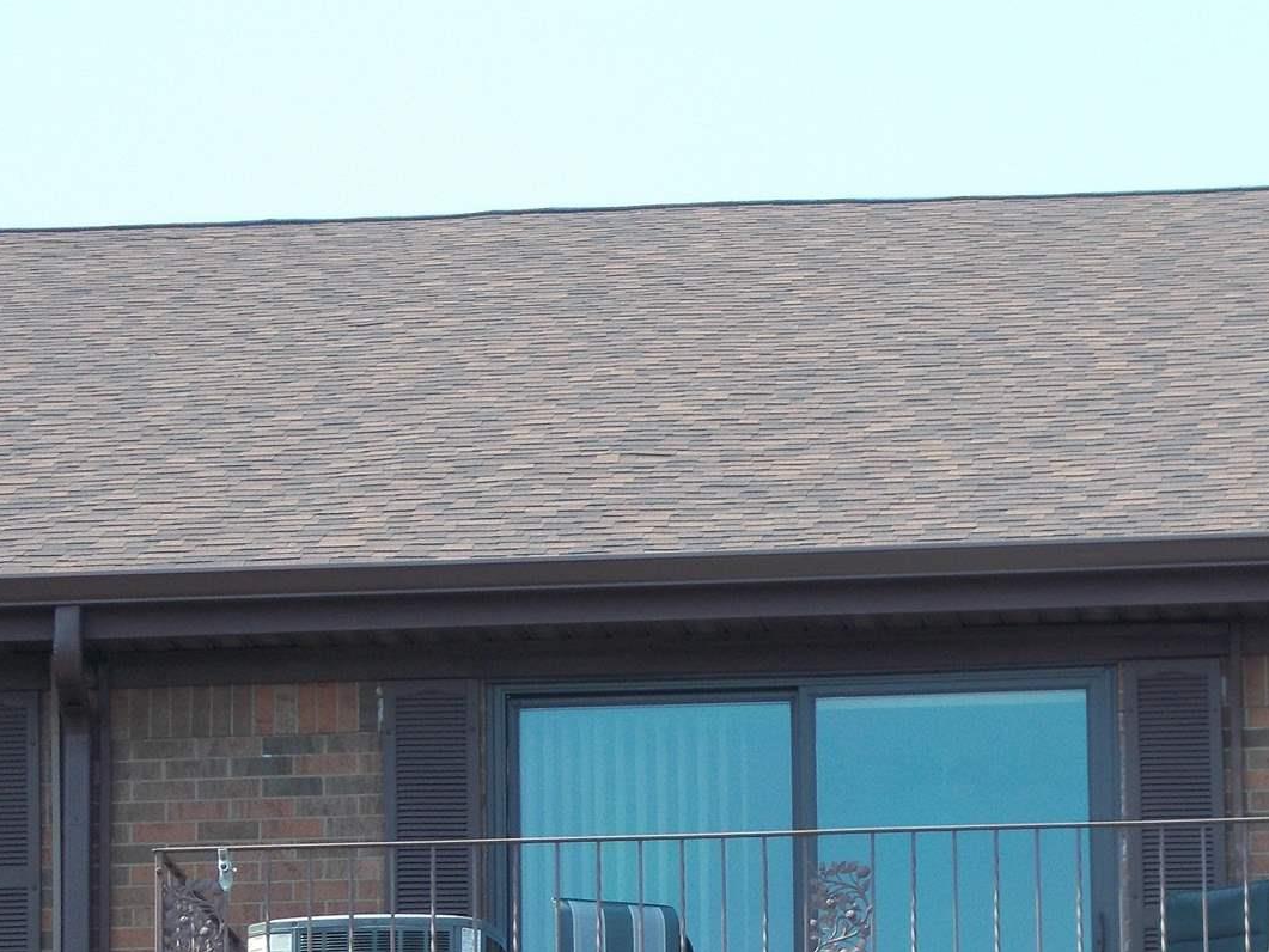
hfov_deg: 7.9
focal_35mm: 251
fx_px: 9203
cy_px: 861
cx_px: 1085
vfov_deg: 5.9
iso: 80
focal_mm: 23
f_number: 6.5
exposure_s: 1/100
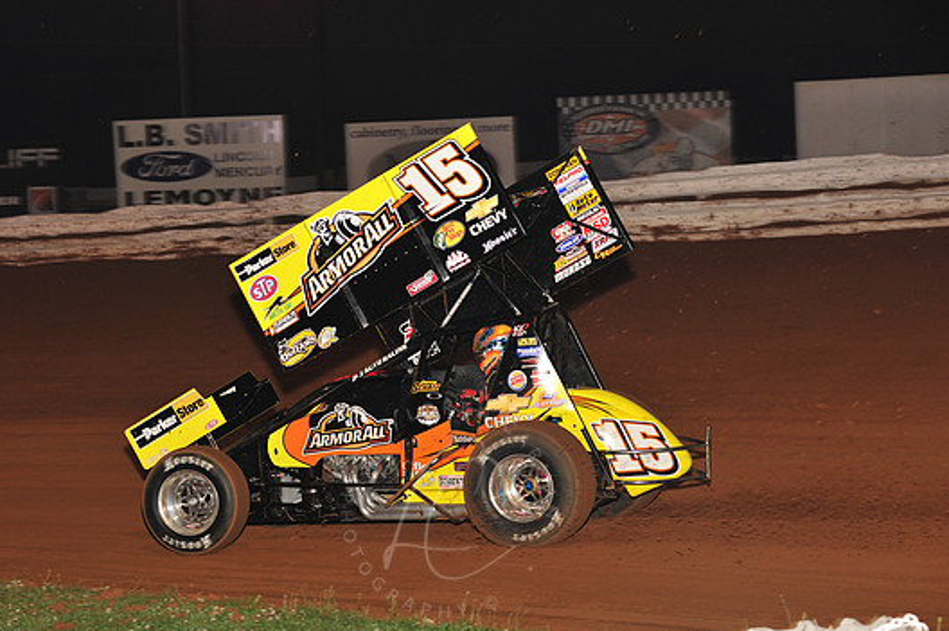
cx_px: 448
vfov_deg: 11.1
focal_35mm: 123
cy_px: 343
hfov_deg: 16.7
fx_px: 3239
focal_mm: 112
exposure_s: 1/320
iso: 1000
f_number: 6.3
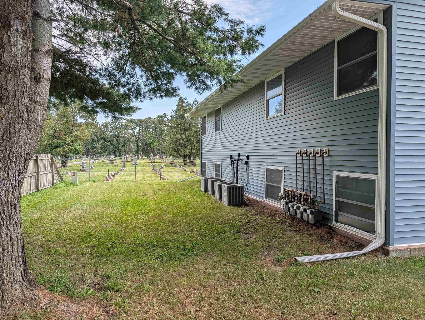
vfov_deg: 56.9
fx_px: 295
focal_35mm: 24
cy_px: 160
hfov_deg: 71.5
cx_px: 212
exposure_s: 1/939
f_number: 1.68
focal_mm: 6.9
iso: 15
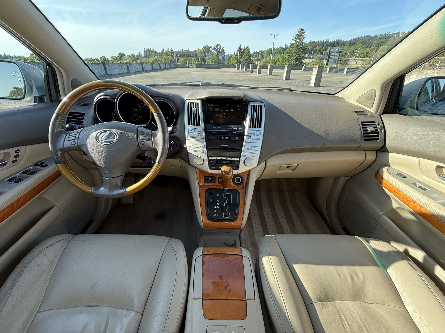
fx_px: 193
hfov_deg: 98.1
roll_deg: -2.0
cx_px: 216
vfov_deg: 81.6
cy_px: 155
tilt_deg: -25.2
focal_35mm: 15
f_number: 2.2
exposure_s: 1/128
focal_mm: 2.22
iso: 50
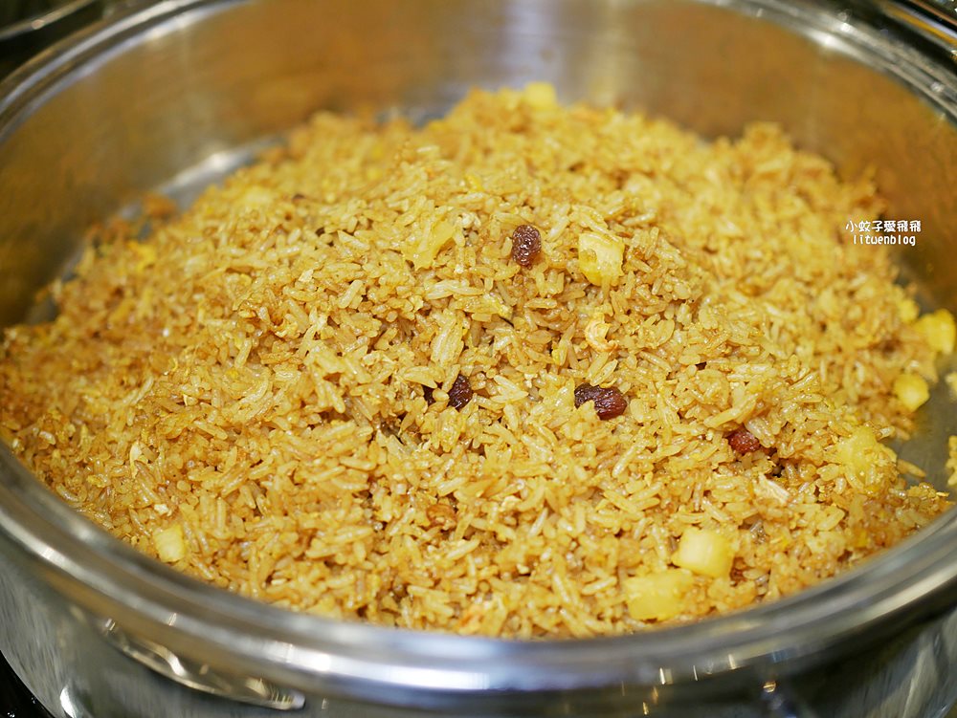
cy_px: 359
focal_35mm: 50
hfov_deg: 38.2
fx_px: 1383
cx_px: 478
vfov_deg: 29.1
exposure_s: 1/100
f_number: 1.8
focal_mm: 25
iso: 200
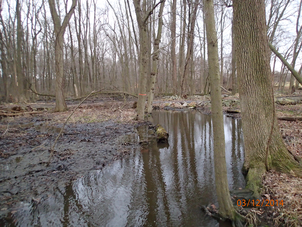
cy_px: 114
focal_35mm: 25
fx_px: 218
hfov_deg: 69.4
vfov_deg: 54.9
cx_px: 151
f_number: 2
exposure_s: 1/500
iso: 800
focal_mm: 4.5
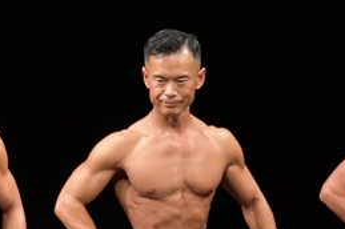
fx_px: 7312
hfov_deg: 2.7
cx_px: -106
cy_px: 300
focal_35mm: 764
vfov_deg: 1.8
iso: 3200
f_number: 5.6
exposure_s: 1/400
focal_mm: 170
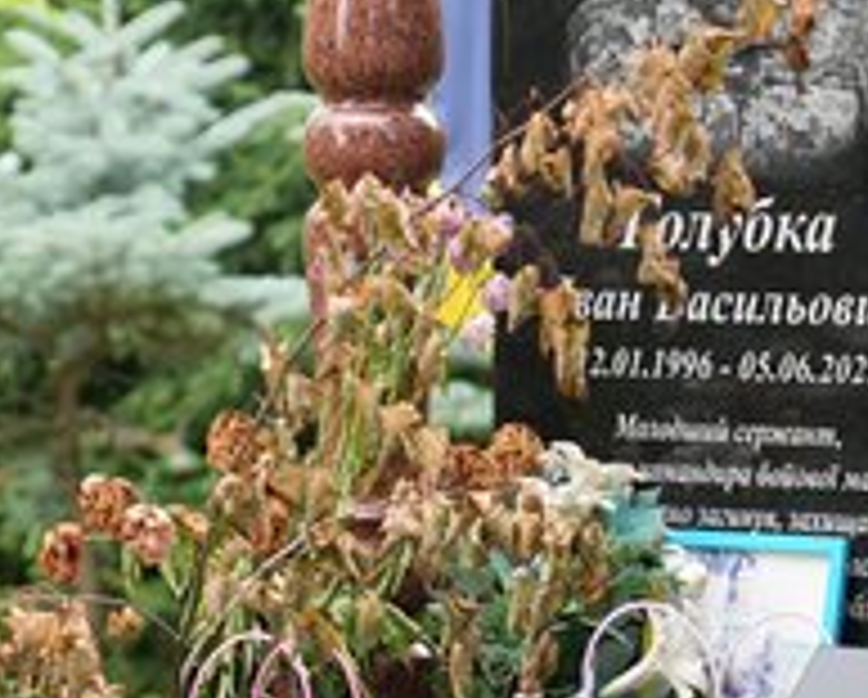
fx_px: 6303
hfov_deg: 7.9
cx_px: 558
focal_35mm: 245
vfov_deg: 6.3
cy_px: 110
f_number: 2.8
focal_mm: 70
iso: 100
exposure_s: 1/160
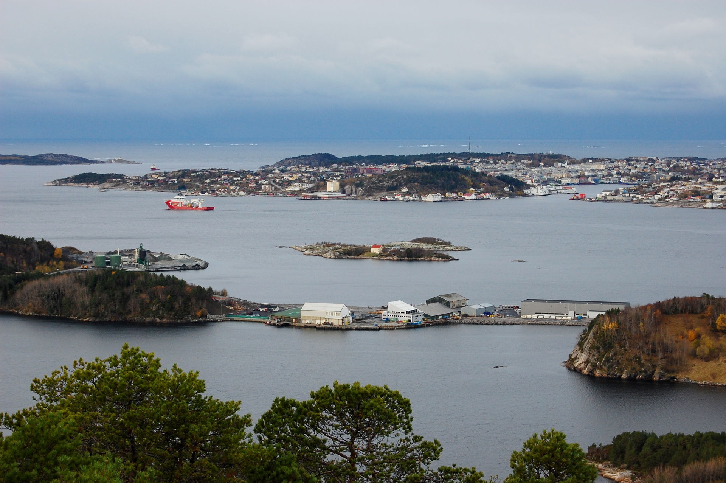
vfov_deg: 16.5
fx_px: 1662
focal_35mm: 82
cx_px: 363
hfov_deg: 24.6
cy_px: 242
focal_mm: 55
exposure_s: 1/200
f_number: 10
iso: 400
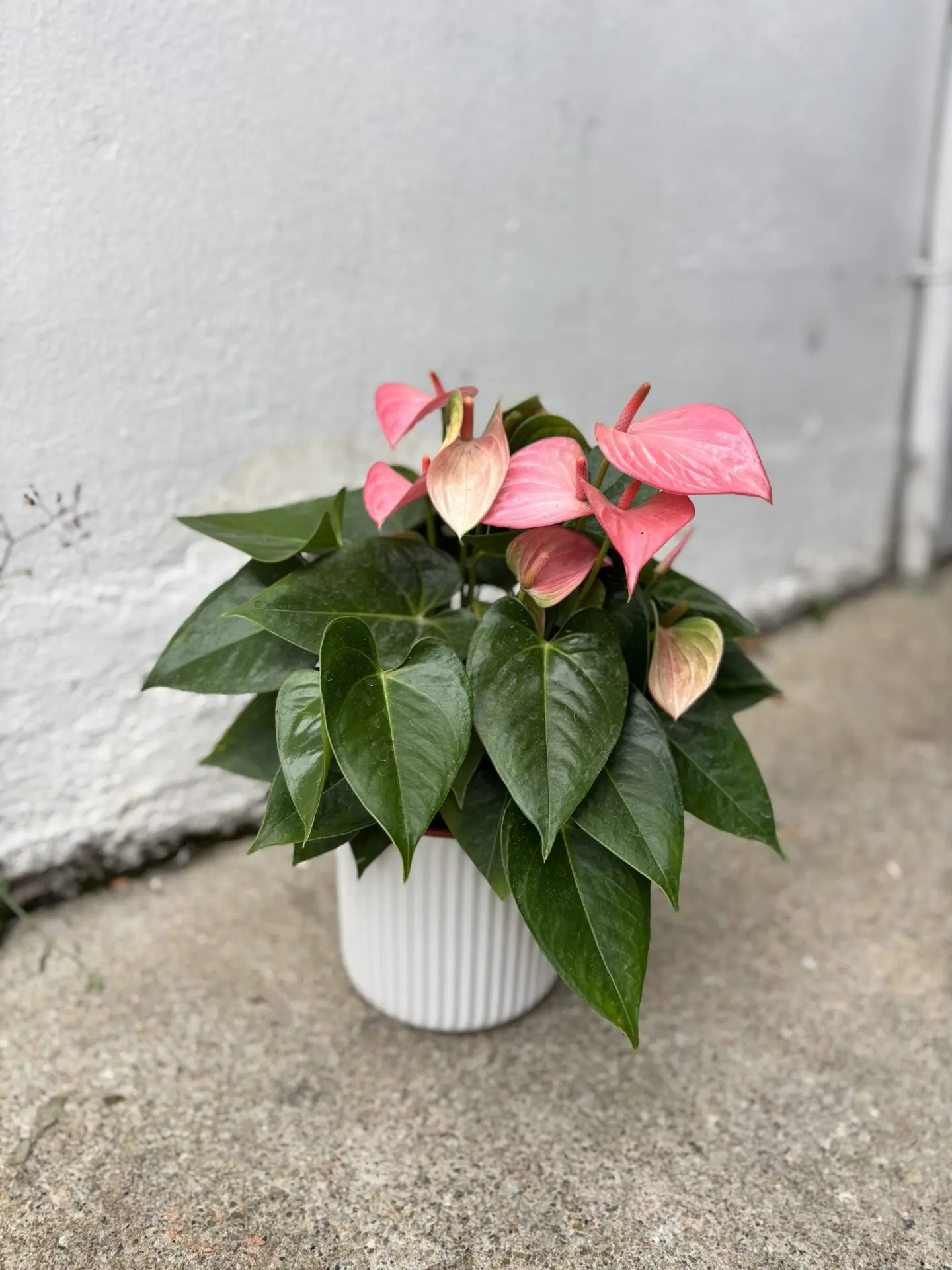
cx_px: 476
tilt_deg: -20.3
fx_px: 953
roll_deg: -0.8
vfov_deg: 67.3
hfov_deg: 53.1
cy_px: 635
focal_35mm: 26
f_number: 1.6
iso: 50
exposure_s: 1/604
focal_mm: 5.96
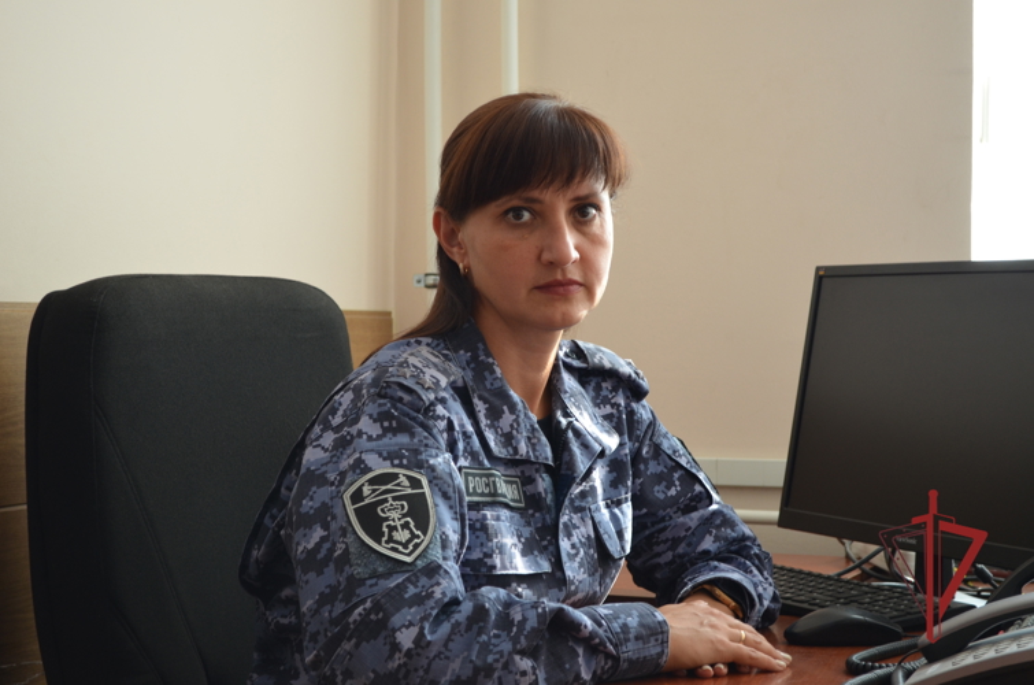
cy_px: 342
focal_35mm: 72
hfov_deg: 28.1
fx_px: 2064
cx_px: 517
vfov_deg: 18.8
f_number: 5.3
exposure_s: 1/80
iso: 400
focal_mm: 48
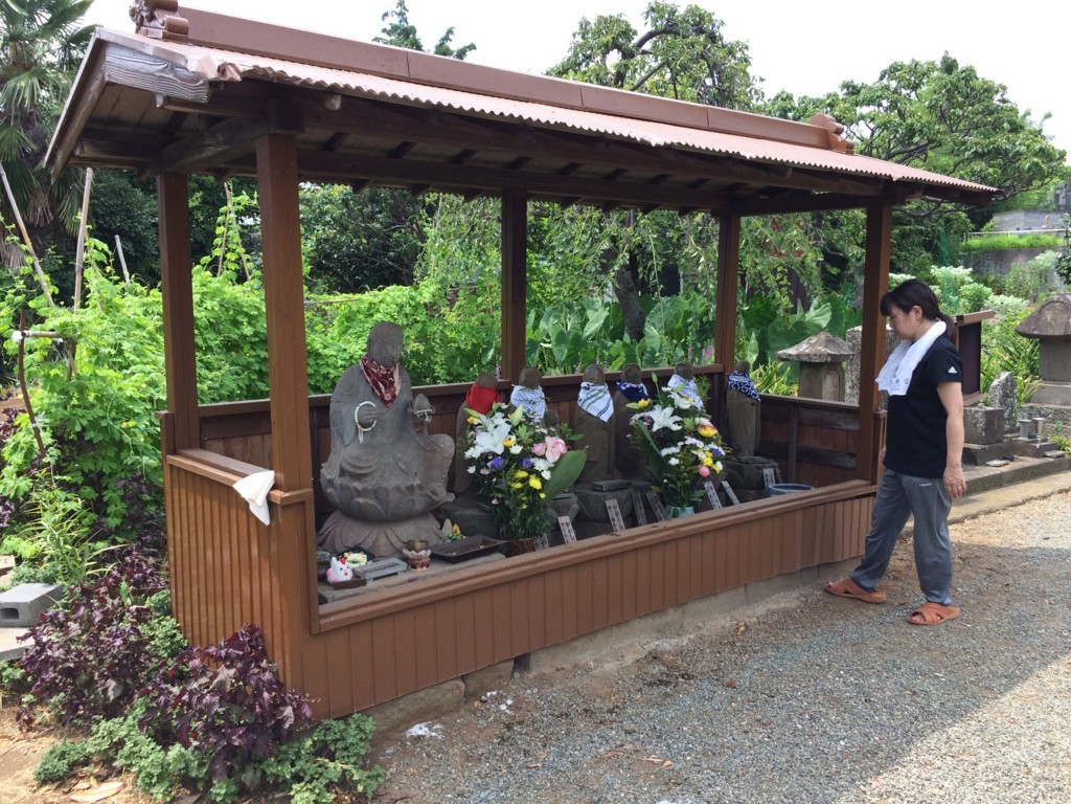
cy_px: 402
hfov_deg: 61.7
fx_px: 897
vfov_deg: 48.2
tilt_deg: -10.2
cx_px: 536
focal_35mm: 29
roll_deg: -0.7
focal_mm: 4.15
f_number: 2.2
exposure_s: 1/707
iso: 32
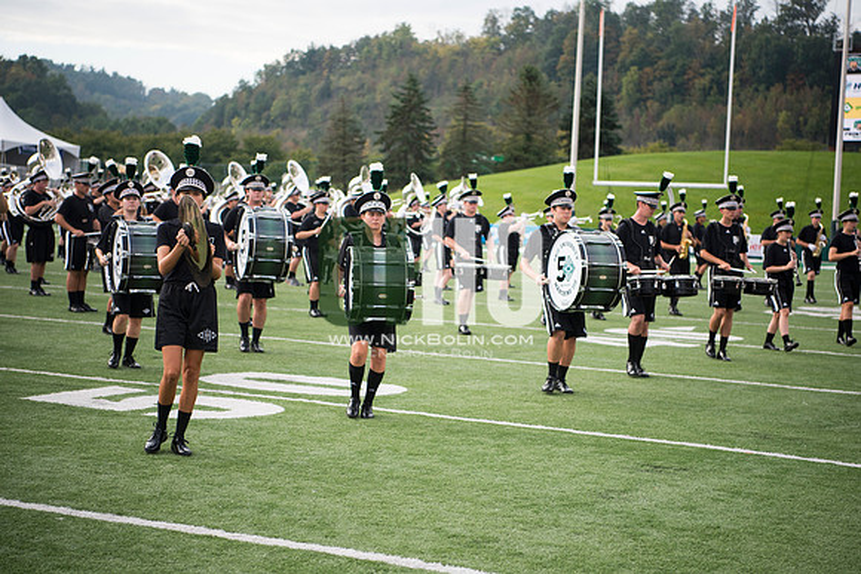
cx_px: 430
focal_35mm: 70
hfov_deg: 28.8
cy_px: 287
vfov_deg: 19.5
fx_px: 1674
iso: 400
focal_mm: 70
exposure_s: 1/2000
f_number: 2.8
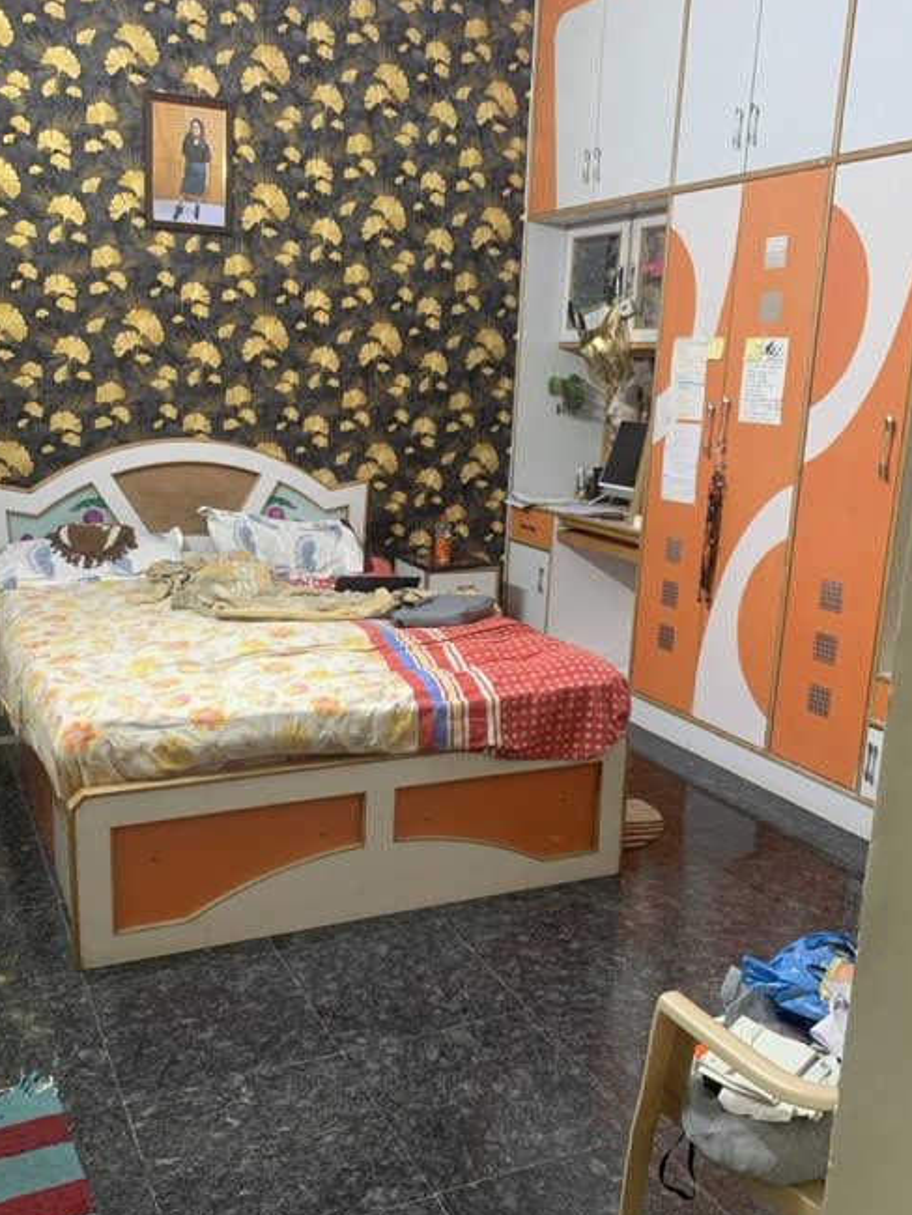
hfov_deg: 44.1
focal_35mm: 32
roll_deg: -1.0
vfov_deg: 56.8
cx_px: 402
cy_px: 641
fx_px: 1123
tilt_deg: -12.5
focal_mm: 4.25
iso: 200
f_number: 1.8
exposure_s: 1/50
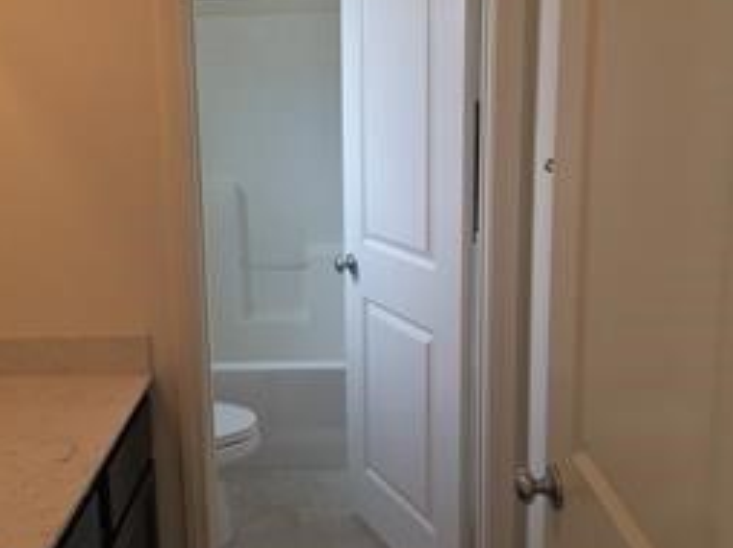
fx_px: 825
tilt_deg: -11.4
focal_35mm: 39
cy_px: 251
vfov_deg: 36.7
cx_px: 278
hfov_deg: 47.5
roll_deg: +0.8
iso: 32
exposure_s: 1/60
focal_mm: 4.15
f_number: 2.2
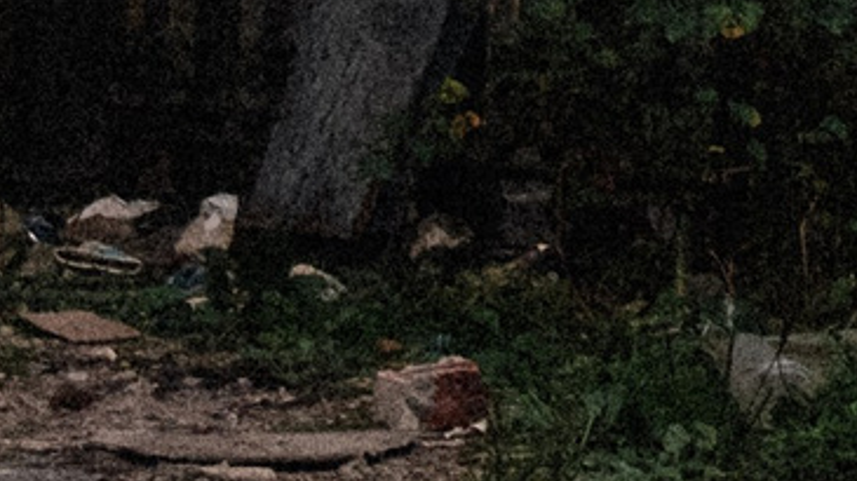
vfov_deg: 5.0
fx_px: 5338
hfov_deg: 8.5
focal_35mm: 235
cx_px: 1984
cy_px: -651
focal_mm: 21.4
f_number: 3.2
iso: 1000
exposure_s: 1/125
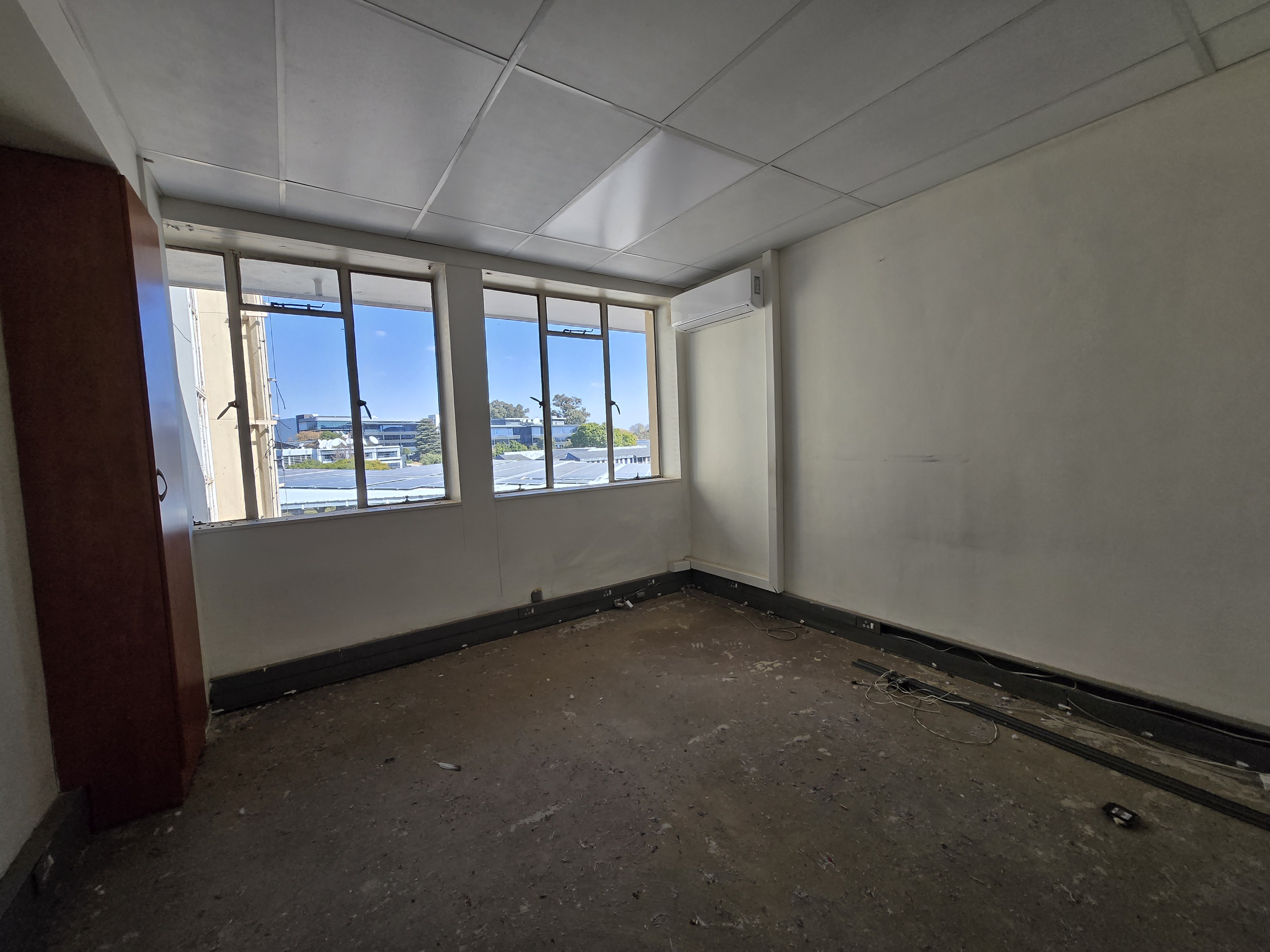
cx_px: 635
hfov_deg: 106.2
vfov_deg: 89.9
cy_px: 476
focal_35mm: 13
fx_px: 477
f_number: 2.2
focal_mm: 1.7
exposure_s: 1/359
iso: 50
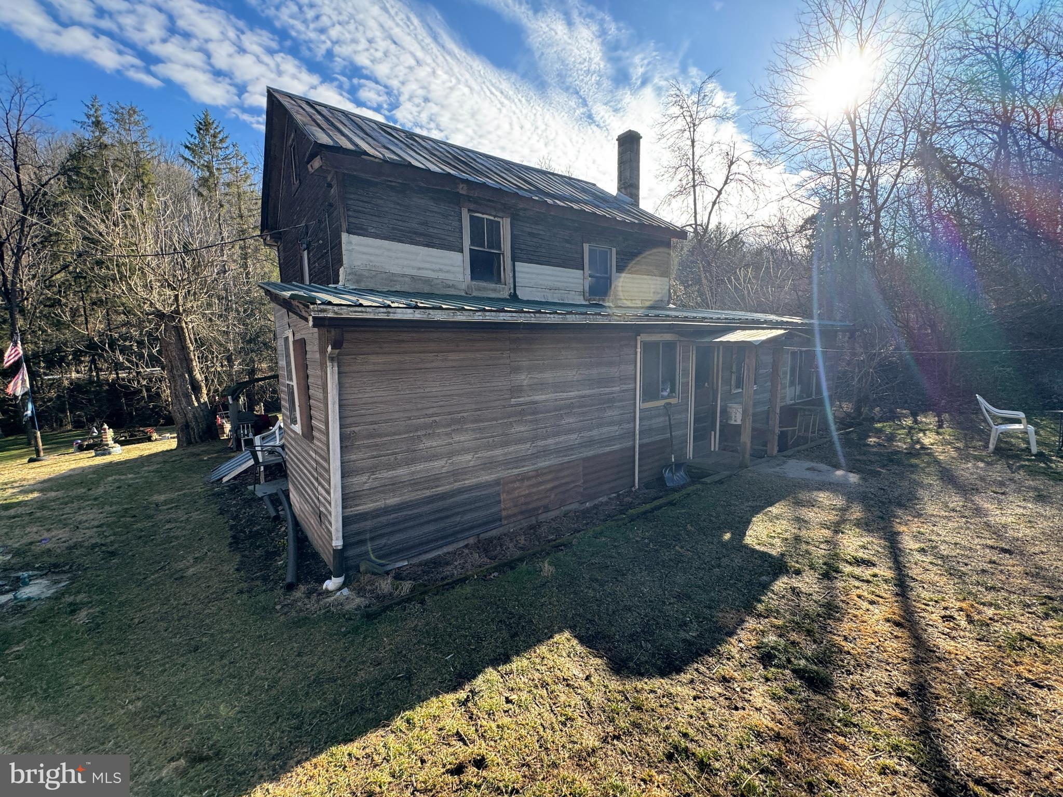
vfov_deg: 85.7
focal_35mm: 14
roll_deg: +3.1
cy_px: 398
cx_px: 532
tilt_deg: -10.2
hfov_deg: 102.1
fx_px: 430
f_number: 2.2
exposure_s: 1/296
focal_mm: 2.22
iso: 40
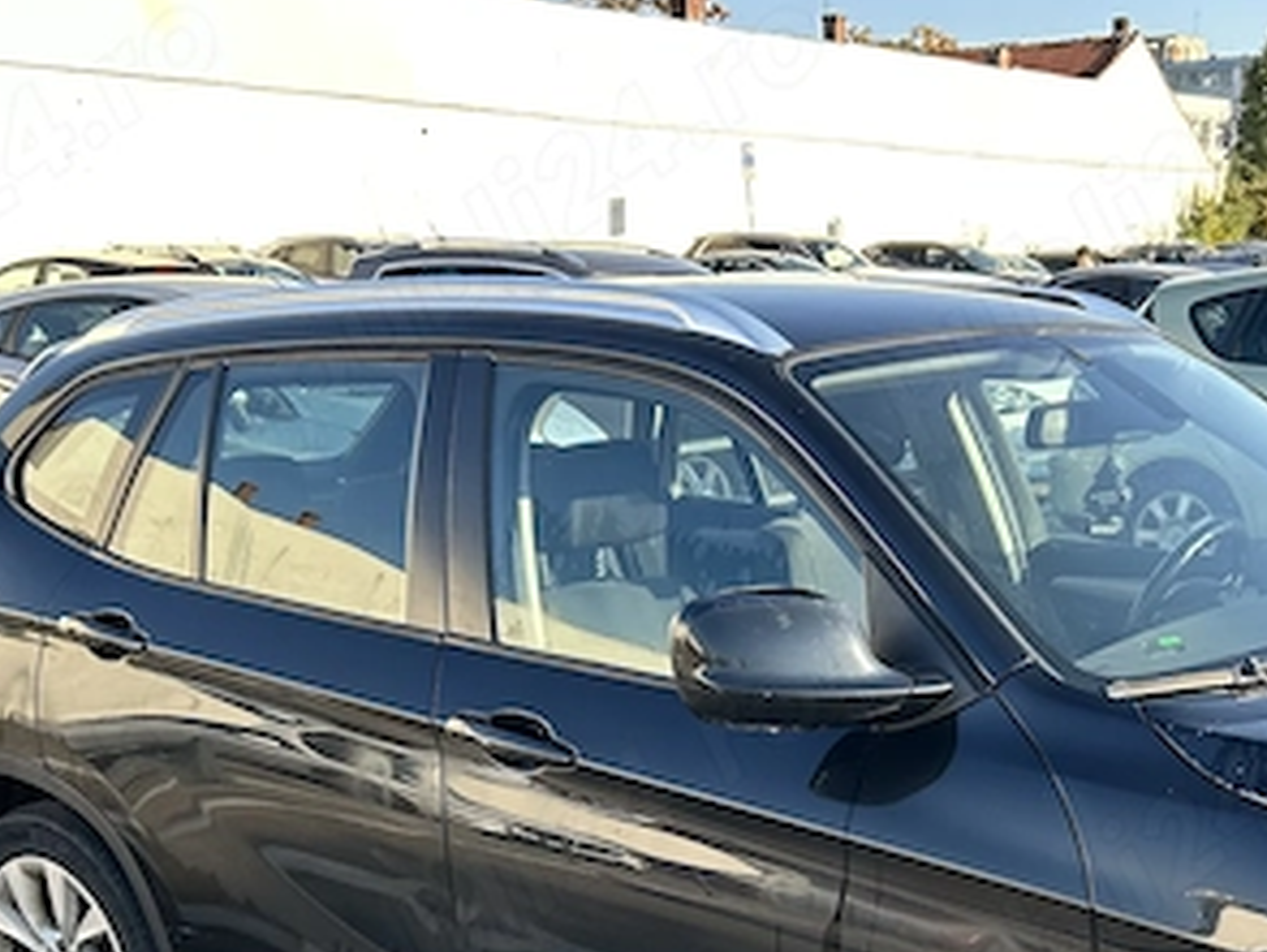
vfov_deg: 26.3
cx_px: 845
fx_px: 1941
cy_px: 918
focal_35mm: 53
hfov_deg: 35.8
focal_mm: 5.7
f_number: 1.5
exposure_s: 1/674
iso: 50
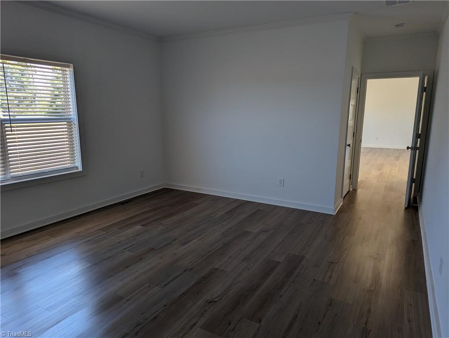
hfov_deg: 71.5
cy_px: 169
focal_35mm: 24
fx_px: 312
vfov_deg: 56.9
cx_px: 224
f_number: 1.85
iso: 25
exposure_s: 1/65.3
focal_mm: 6.81
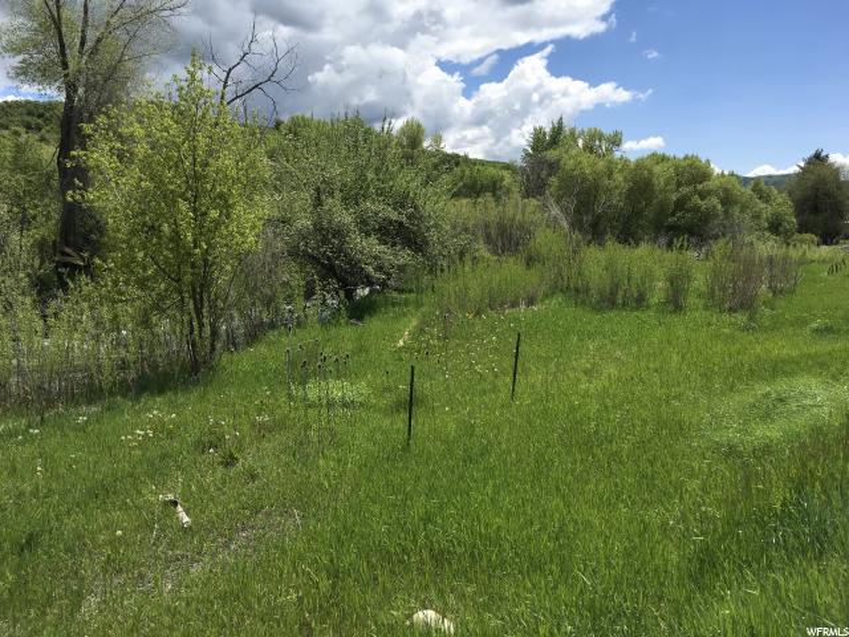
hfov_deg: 61.7
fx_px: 711
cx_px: 424
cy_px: 318
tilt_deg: -7.0
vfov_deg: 48.2
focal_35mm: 29
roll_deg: +1.2
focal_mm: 4.15
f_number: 2.2
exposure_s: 1/2262
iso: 25
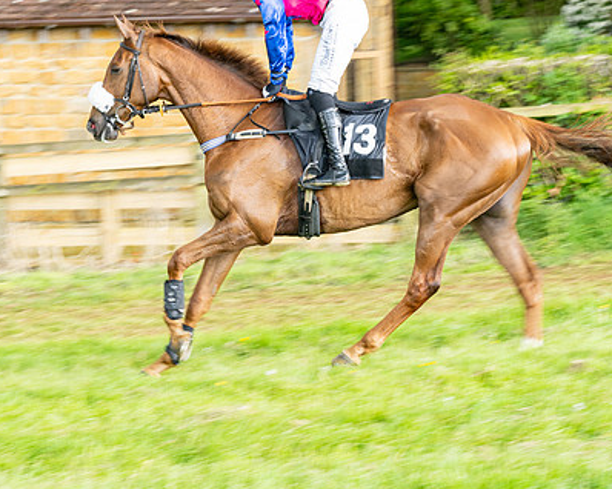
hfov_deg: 14.9
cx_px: 360
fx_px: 2335
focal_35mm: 129
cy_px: 175
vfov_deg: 11.9
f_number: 5.6
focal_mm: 81
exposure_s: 1/160
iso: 400
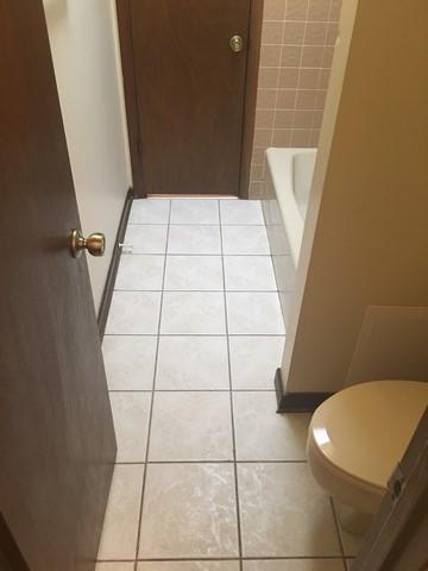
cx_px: 214
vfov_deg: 61.7
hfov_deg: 48.2
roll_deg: -1.9
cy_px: 286
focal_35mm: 29
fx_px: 478
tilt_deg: -36.9
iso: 50
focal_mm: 4.15
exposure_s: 1/15
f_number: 2.2
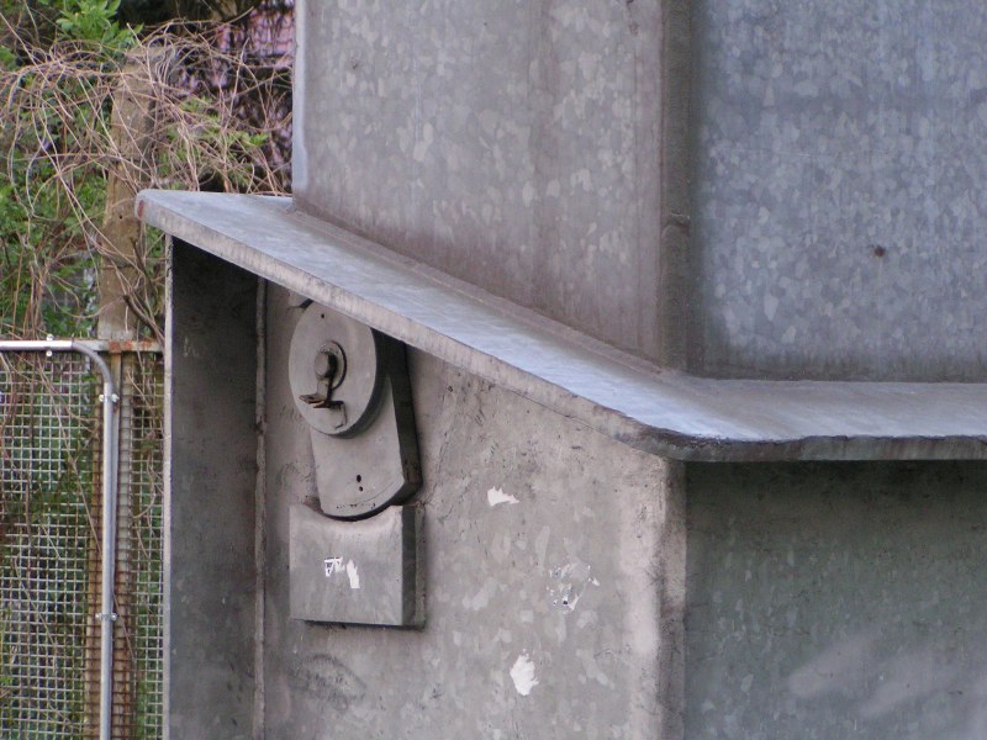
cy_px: 370
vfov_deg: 9.9
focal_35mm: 150
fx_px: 4277
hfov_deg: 13.2
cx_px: 494
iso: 200
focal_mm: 22.9
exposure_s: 1/100
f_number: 3.5
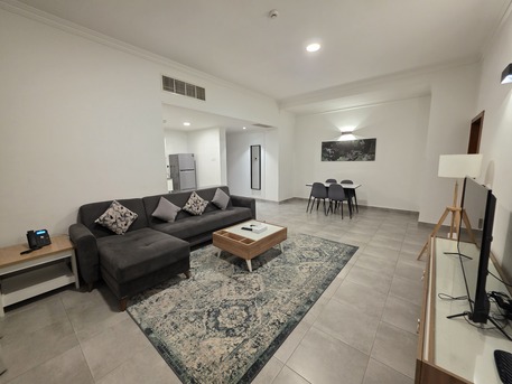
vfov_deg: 89.9
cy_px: 192
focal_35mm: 13
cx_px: 256
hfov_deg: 106.2
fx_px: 192
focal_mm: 2.2
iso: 640
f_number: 1.9
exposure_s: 1/50
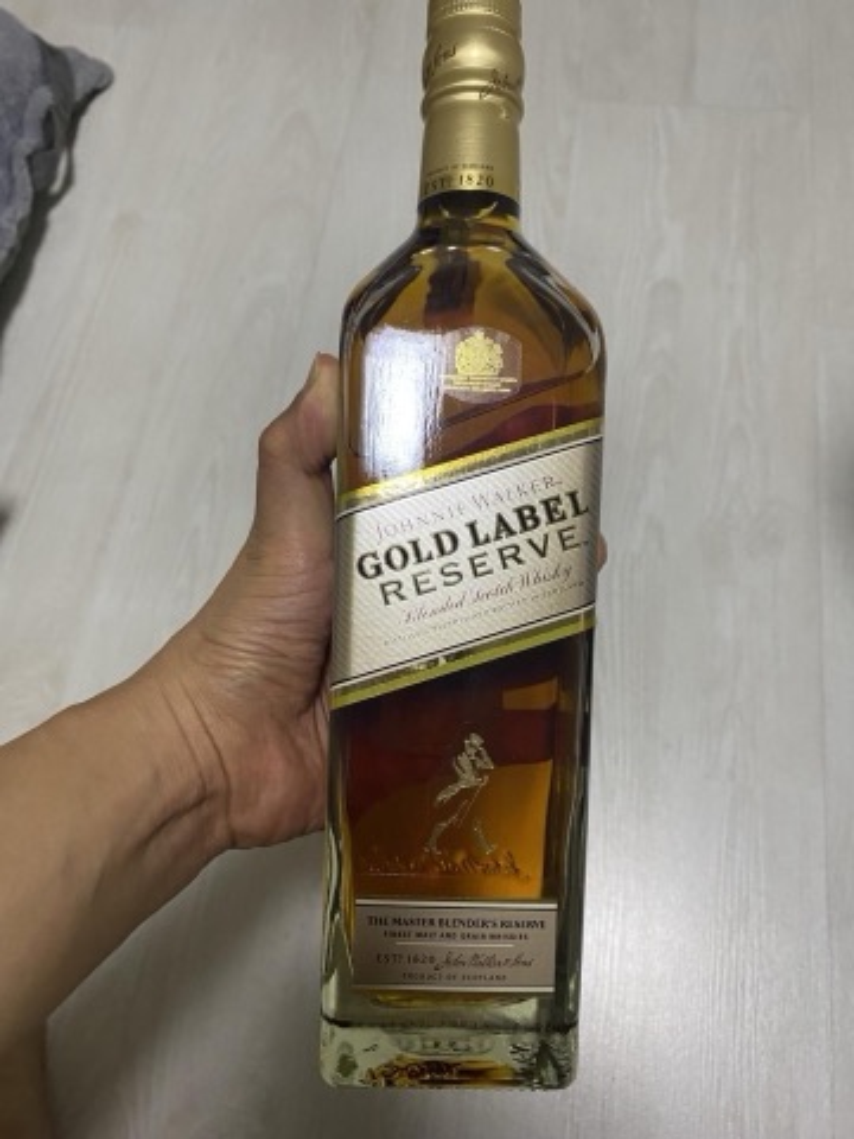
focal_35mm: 26
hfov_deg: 53.1
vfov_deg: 67.3
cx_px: 427
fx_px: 855
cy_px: 570
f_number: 1.8
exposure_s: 1/60
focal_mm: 4.25
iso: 200
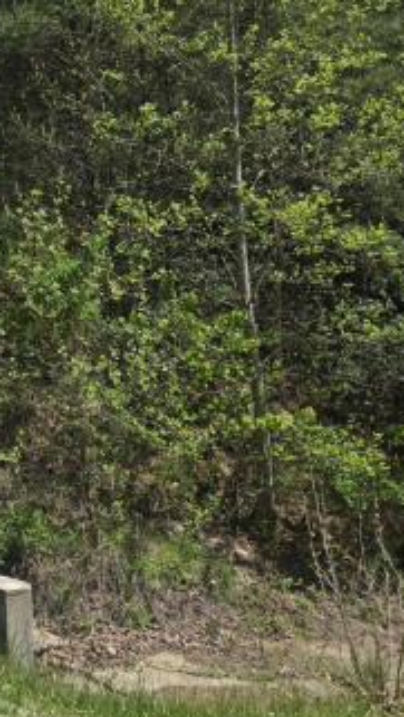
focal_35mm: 52
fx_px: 988
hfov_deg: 21.1
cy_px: 207
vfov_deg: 39.1
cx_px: -112
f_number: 1.8
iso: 40
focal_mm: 5.4
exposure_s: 1/2921
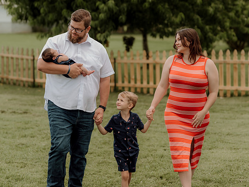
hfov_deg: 20.6
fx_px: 684
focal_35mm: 95
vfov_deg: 15.6
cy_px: 93
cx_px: 132
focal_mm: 85
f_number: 2.5
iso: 80
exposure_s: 1/320
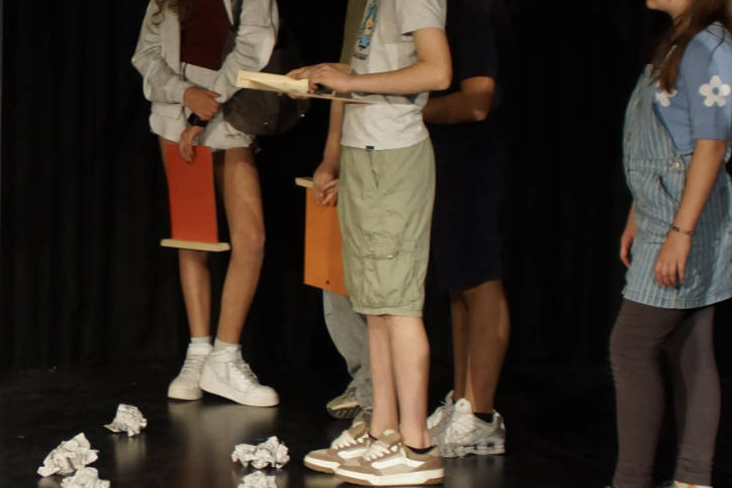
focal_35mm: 115
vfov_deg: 11.9
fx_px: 2339
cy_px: 231
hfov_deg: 17.3
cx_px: -46
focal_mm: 28
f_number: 4
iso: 500
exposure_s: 1/60
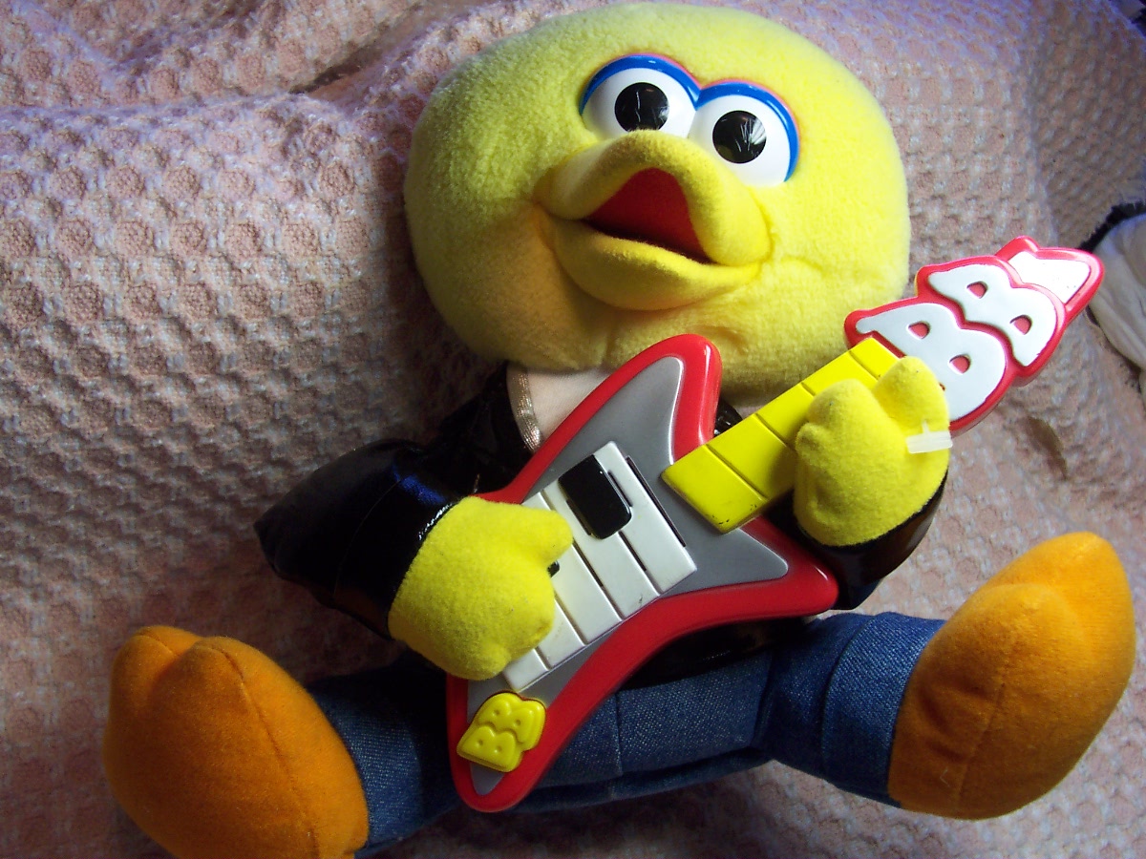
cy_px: 430
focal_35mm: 37
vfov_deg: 38.7
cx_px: 573
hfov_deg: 50.1
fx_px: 1225
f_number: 2.8
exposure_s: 1/60
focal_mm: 5.6
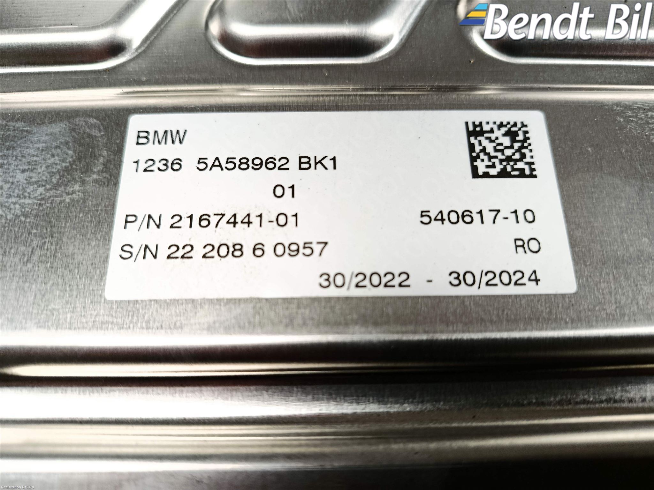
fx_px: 453
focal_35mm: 24
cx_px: 327
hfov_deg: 71.6
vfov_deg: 56.8
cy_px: 245
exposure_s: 1/50
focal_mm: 5.24
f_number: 1.7
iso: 996
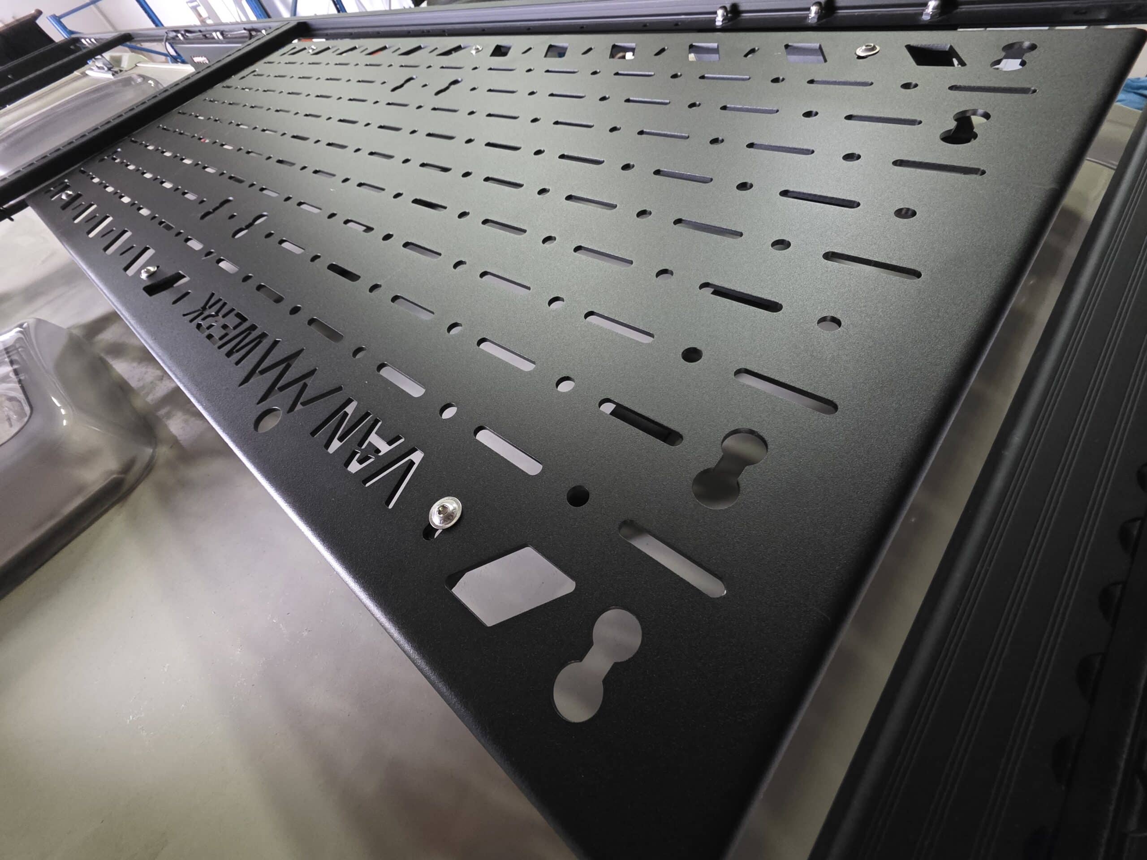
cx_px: 574
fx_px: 431
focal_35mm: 13
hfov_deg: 106.2
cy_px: 430
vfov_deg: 89.9
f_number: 1.9
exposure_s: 1/50
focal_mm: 2.2
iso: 1000
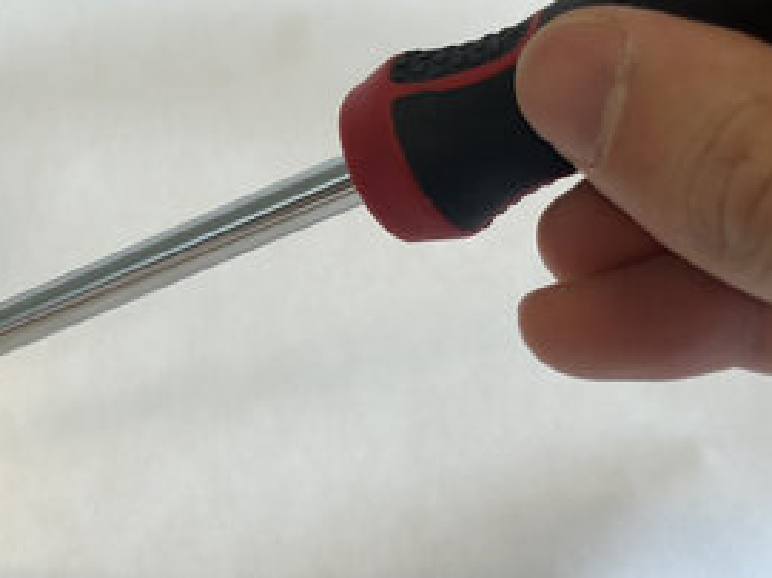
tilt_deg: -39.8
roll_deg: -5.9
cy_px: 219
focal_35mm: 105
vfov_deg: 14.1
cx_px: 71
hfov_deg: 18.4
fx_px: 2341
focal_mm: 6.86
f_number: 1.78
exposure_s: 1/120
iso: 64
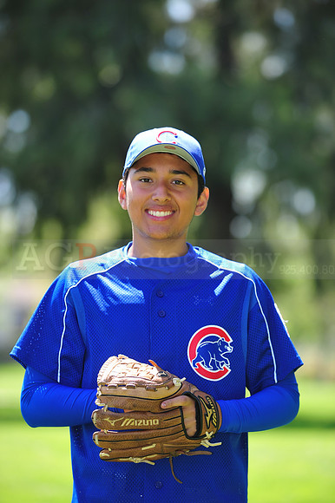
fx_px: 2795
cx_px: 168
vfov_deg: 10.3
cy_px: 252
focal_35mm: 200
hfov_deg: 6.9
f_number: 4.5
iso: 200
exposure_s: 1/320
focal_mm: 200
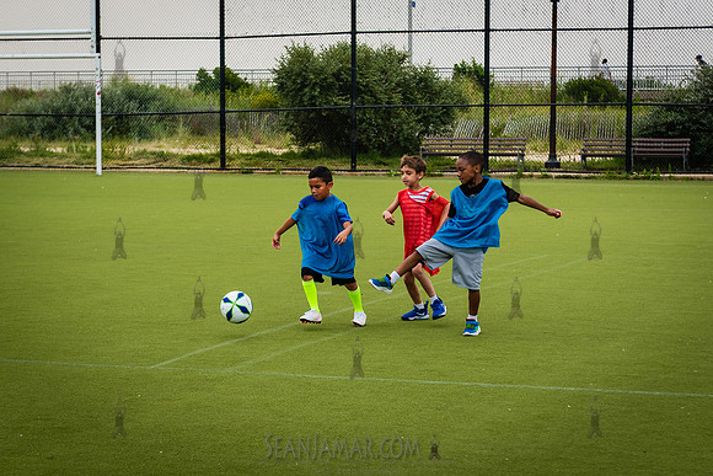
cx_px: 331
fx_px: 1877
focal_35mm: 95
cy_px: 299
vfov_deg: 14.4
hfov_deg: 21.5
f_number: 4
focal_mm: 62
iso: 250
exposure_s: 1/800
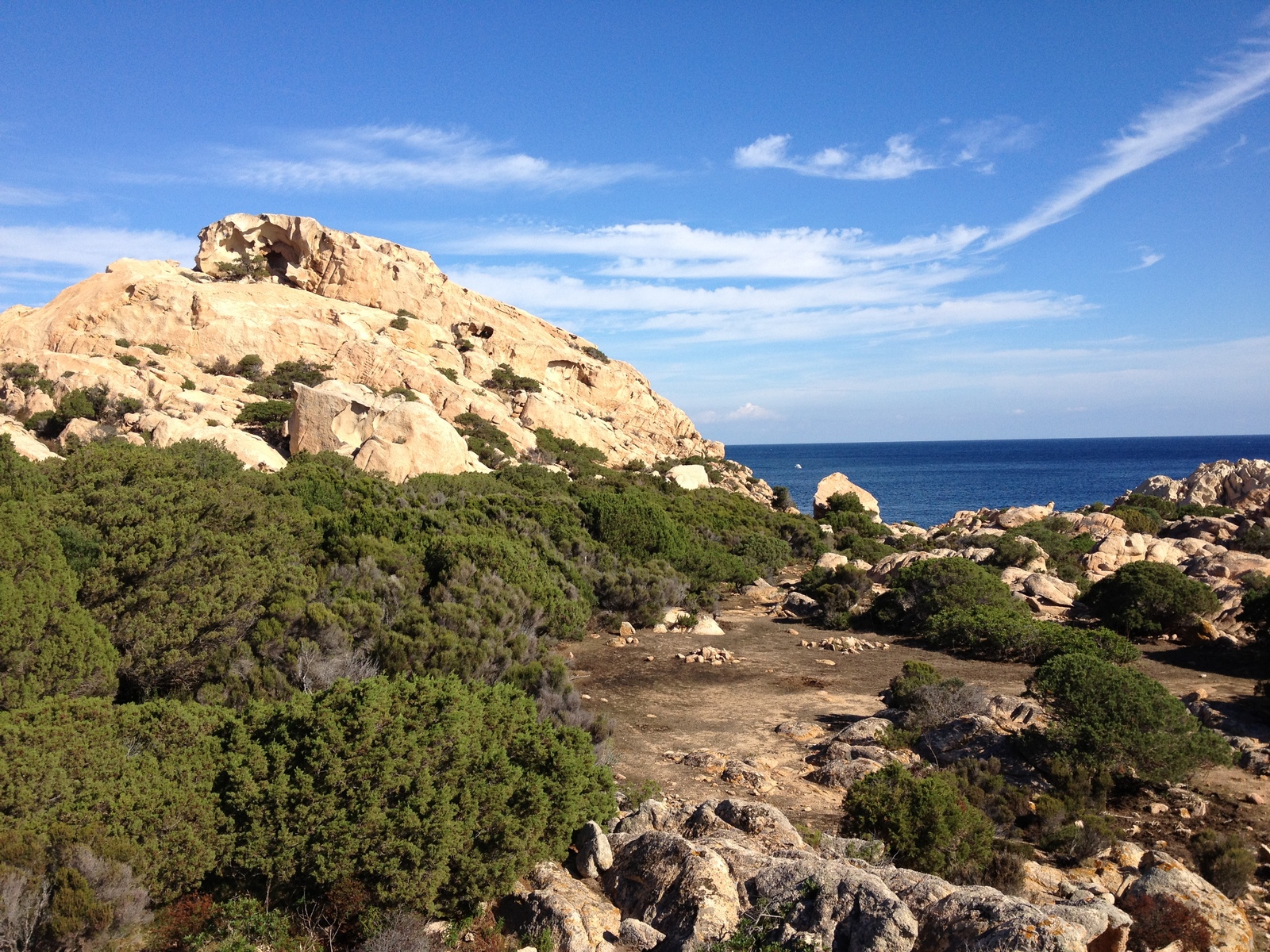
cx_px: 635
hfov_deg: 52.6
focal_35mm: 35
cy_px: 476
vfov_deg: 40.7
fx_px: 1284
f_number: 2.4
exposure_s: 1/1672
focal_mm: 4.28
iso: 64
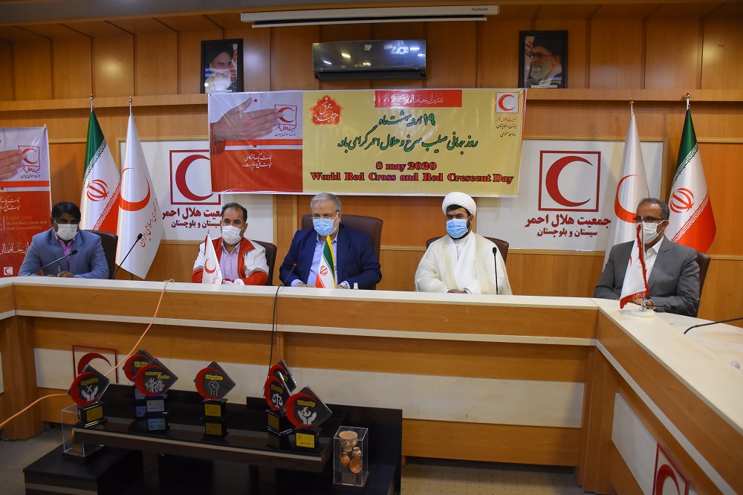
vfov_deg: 47.9
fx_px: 557
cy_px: 248
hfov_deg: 67.4
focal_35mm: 27
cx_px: 372
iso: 2000
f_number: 3.5
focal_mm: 18
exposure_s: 1/160
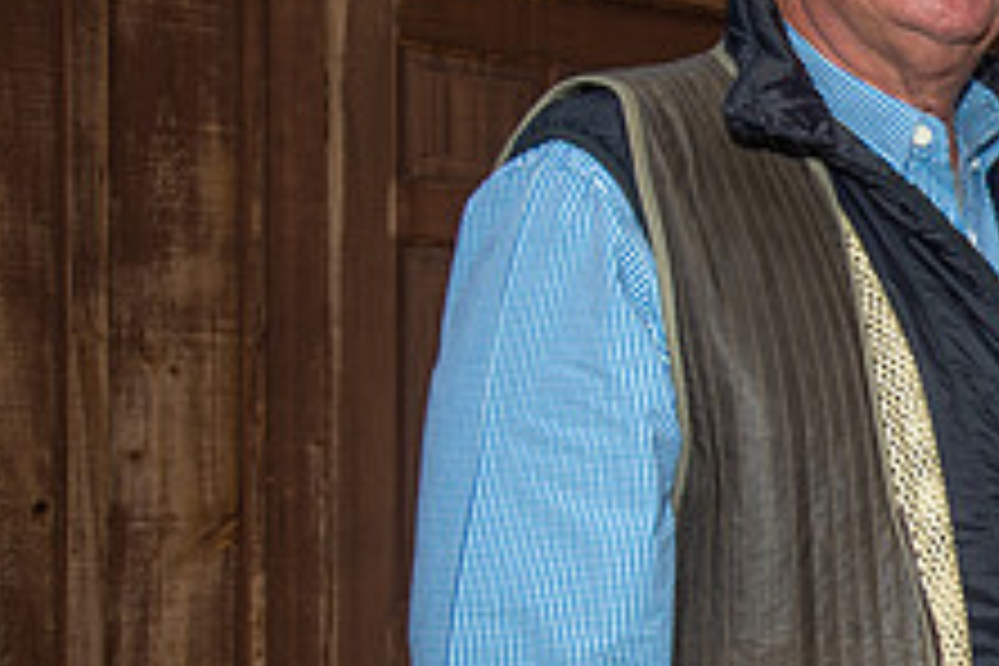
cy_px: 410
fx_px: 2026
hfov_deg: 24.4
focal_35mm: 73
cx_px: 1278
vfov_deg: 18.6
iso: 200
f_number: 10
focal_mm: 28
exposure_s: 1/250
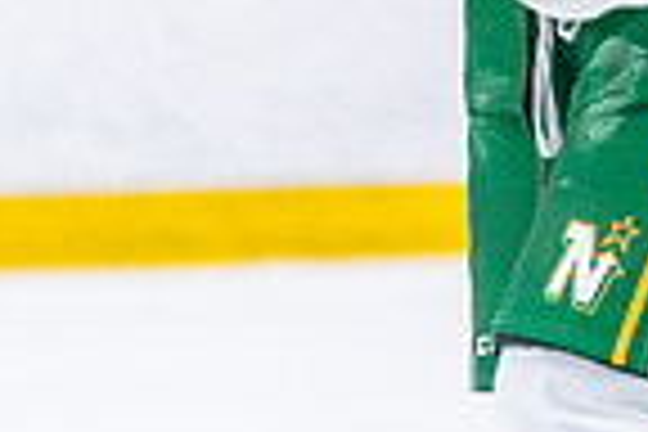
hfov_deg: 2.1
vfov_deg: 1.4
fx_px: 17585
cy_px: -580
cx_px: 792
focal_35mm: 977
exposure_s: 1/1250
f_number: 2.8
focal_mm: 200
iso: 3200
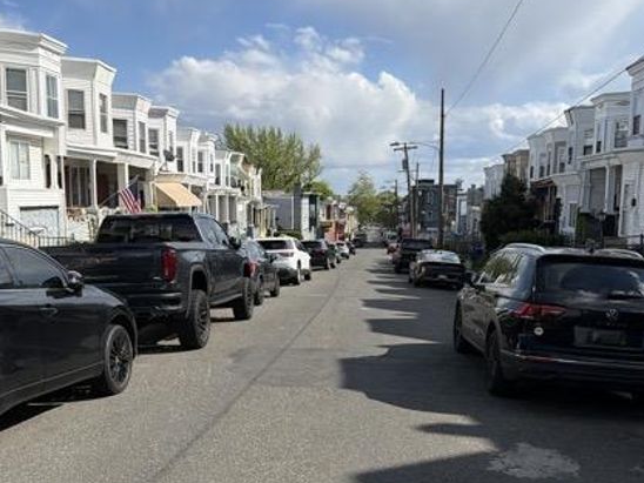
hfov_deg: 67.3
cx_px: 311
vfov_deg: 53.1
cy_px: 249
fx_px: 484
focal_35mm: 26
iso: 80
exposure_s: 1/6711
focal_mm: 6.76
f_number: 1.78
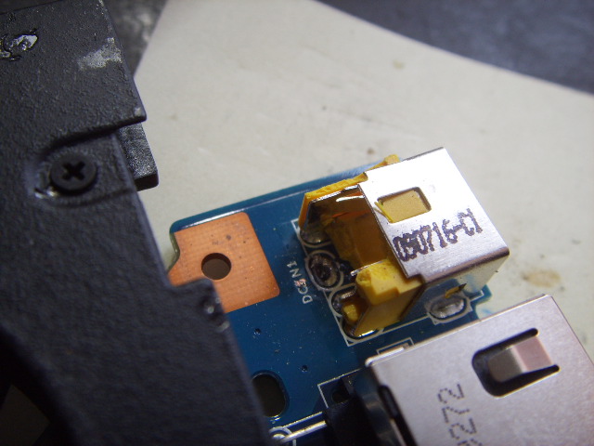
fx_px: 669
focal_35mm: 39
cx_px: 297
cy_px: 223
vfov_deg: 36.8
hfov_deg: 47.9
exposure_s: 1/30
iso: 63
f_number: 3.5
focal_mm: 6.6
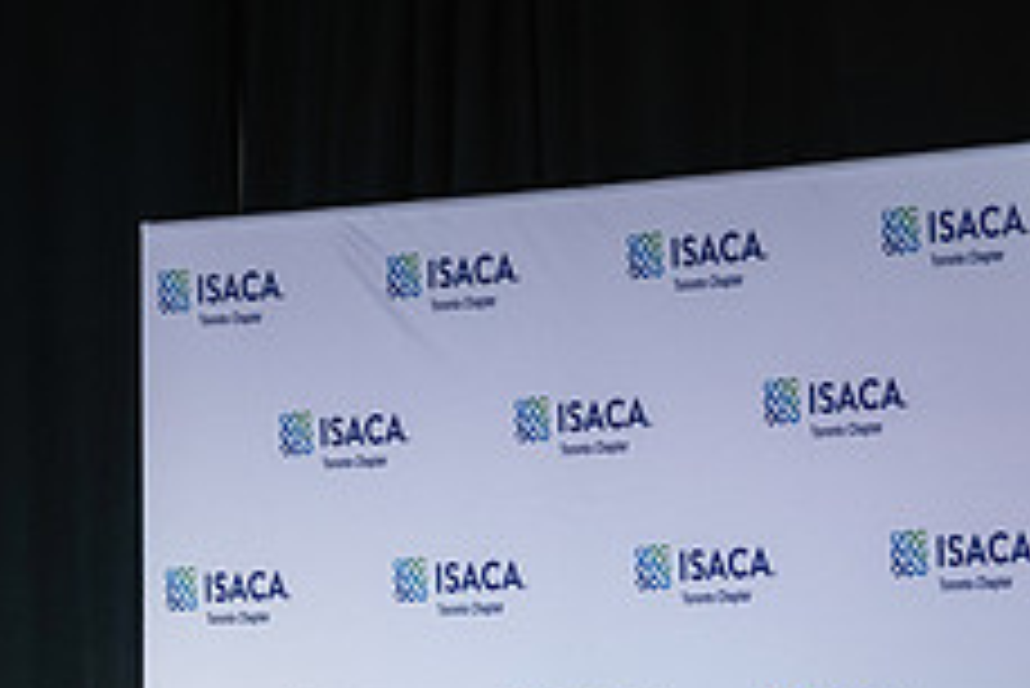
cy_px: 792
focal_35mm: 314
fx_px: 8989
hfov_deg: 6.5
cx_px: -168
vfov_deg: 4.4
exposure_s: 1/80
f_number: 2.8
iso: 800
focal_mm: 77.3
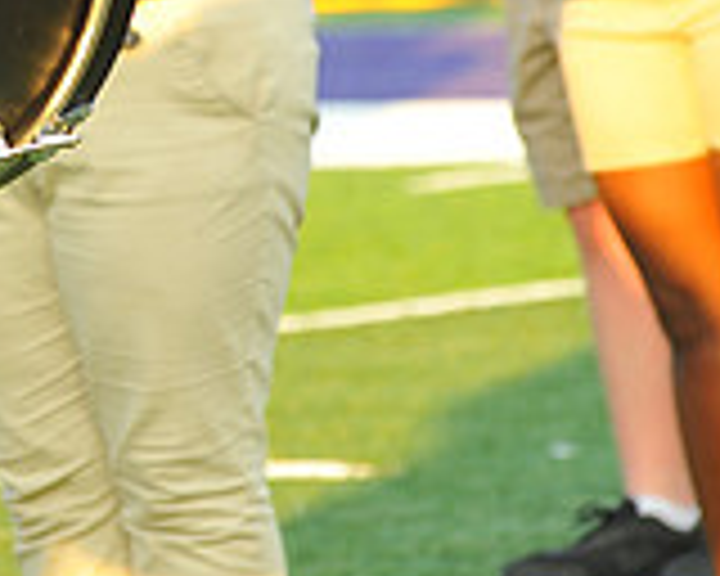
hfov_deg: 2.8
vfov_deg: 2.3
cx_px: -508
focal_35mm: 678
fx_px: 14448
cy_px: -220
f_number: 7.1
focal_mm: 200
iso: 250
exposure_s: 1/80
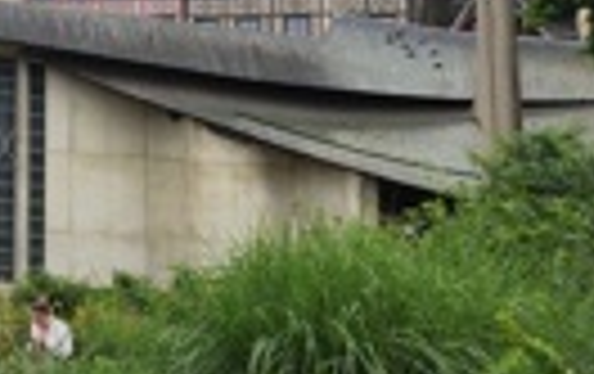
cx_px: -194
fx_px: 1249
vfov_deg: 16.3
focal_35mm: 77
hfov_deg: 23.4
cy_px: -72
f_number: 1.8
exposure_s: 1/2671
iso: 50
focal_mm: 5
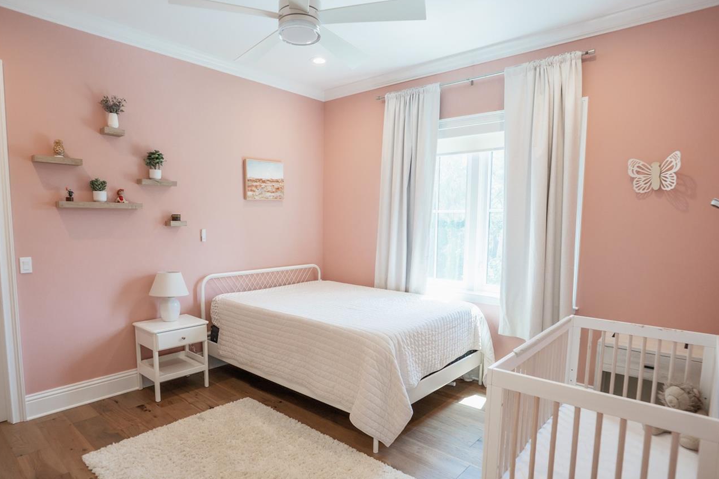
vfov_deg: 61.7
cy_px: 267
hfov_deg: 83.9
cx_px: 334
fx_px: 399
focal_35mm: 20
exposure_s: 1/160
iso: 640
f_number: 4
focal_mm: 16
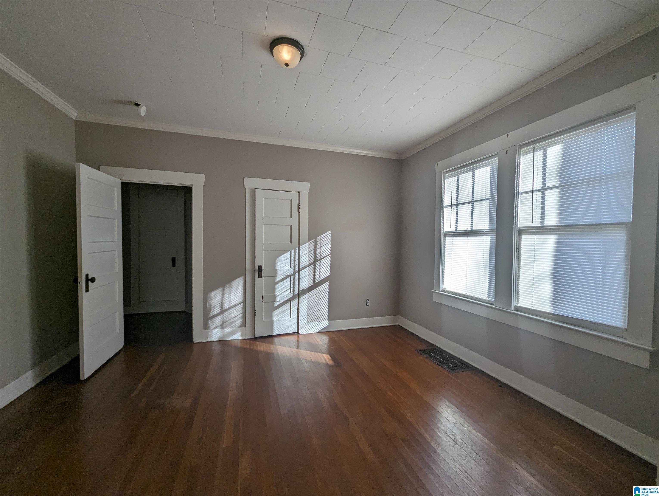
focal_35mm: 13
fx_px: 248
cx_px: 330
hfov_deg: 106.1
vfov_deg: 90.1
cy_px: 248
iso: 40
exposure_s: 1/327
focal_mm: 1.95
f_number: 2.2
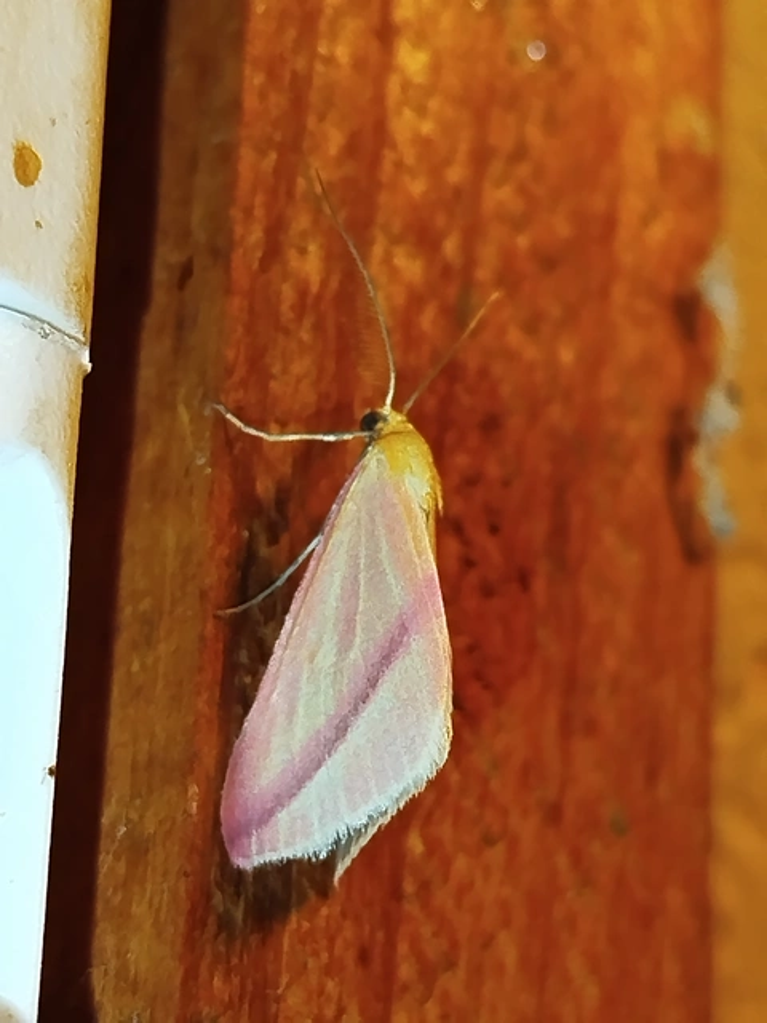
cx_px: 384
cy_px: 512
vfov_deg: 18.2
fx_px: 3191
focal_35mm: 108
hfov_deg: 13.7
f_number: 1.7
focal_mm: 5.31
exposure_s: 1/50
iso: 100
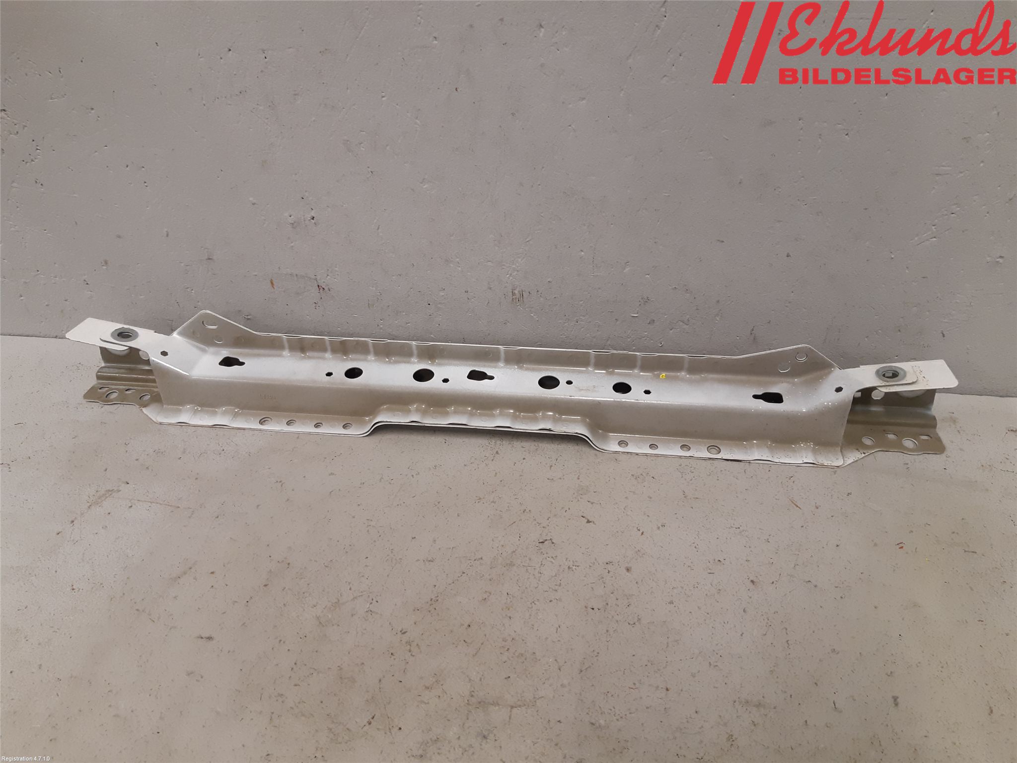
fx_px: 764
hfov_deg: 67.3
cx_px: 508
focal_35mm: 26
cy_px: 382
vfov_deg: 53.1
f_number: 1.7
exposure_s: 1/50
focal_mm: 3.93
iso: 125
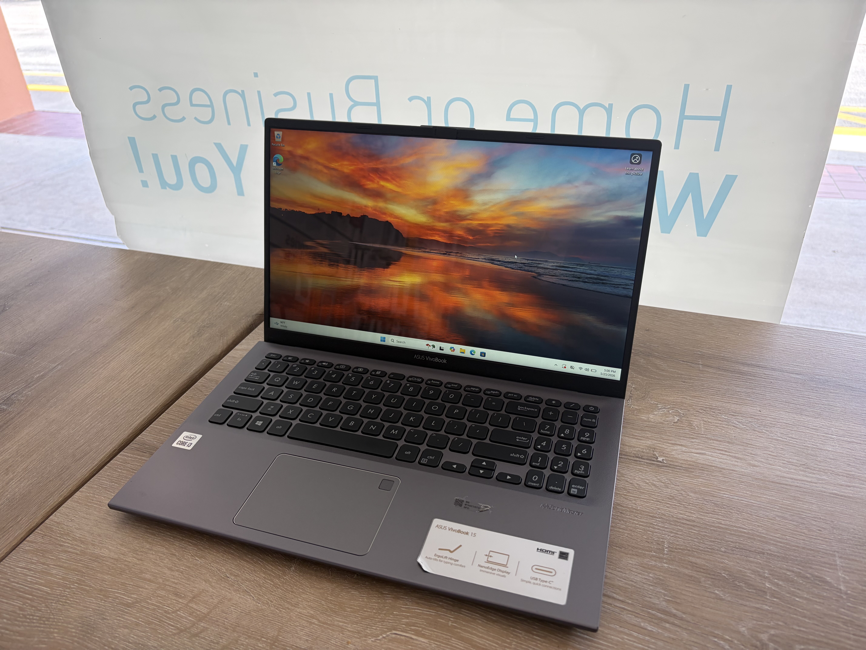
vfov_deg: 53.1
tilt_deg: -31.2
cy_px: 325
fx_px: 650
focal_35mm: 26
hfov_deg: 67.3
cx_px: 433
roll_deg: +2.9
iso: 64
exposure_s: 1/121
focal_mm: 5.96
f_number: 1.6
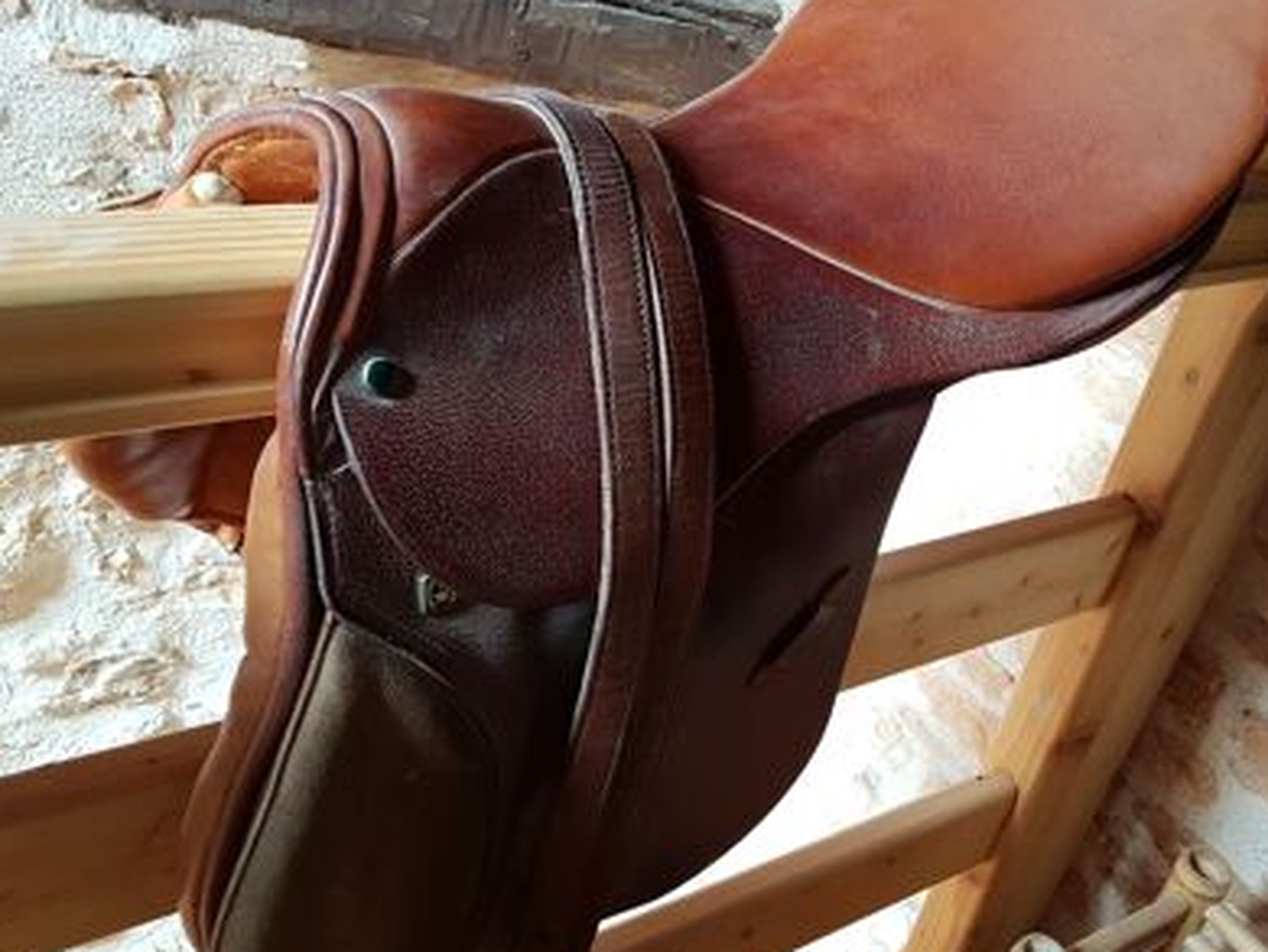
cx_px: 715
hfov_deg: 56.6
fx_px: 1173
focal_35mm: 32
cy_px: 387
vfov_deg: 44.0
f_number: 1.7
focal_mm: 4.2
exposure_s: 1/33
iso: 160
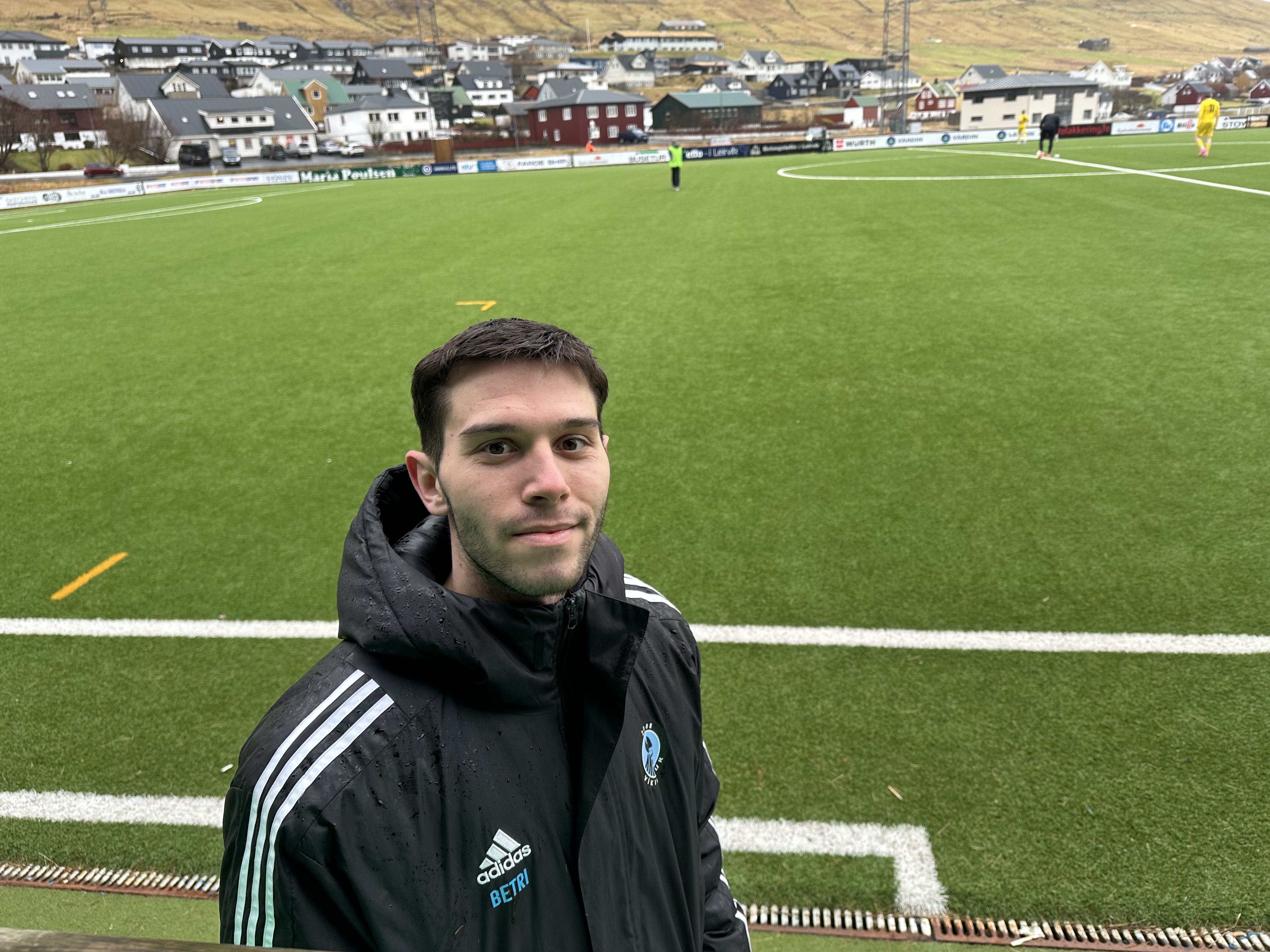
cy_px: 476
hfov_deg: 71.6
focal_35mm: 24
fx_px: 881
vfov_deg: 56.8
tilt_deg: -21.8
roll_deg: +3.1
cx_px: 635
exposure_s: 1/121
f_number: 1.78
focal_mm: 6.86
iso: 80
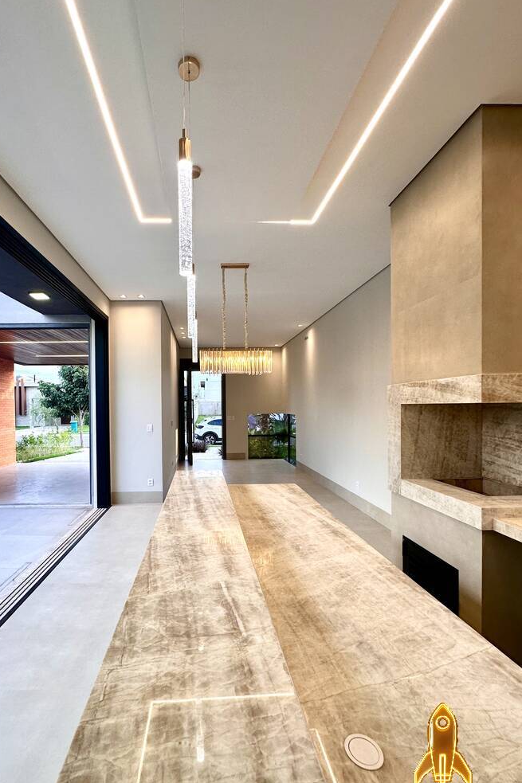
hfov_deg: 72.9
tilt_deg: -1.4
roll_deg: +0.0
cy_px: 413
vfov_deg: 96.7
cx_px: 209
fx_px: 348
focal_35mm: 16
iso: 80
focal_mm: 2.22
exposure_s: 1/120
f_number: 2.2
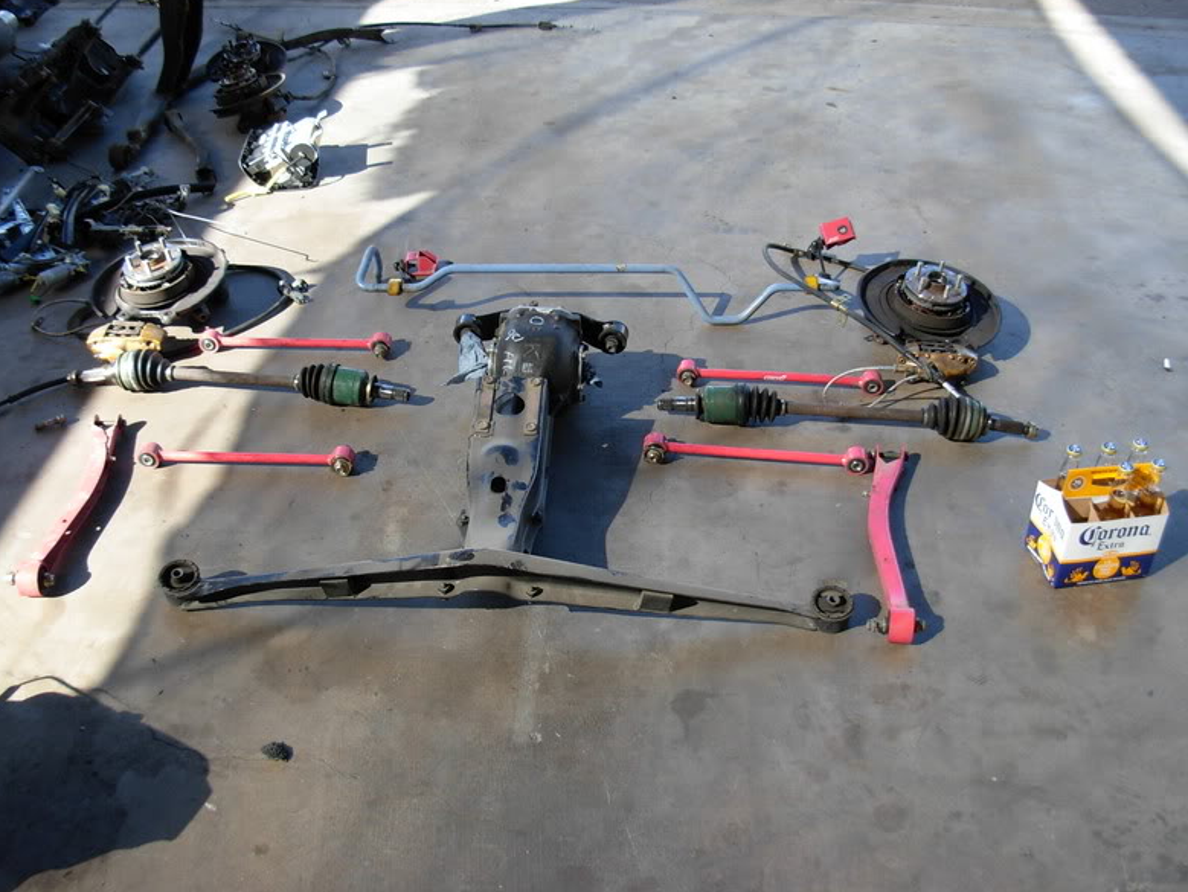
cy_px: 436
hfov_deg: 47.8
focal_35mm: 39
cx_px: 580
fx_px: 1339
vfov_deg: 36.8
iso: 79
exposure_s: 1/215
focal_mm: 6.3
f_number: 2.9
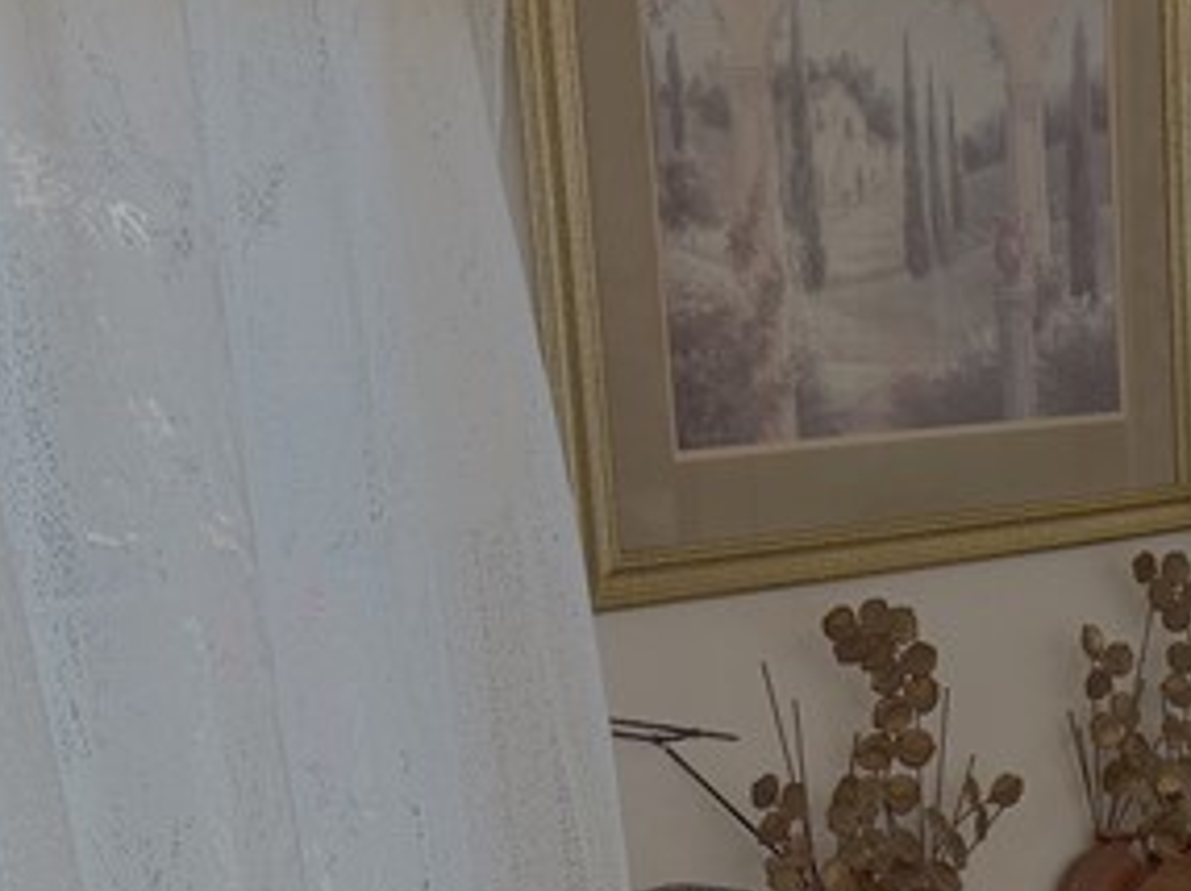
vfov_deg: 16.3
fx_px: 2956
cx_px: 1757
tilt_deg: -18.4
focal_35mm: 86
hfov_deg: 19.9
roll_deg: -2.0
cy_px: 1149
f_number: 1.78
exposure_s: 1/120
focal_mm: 6.76
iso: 100
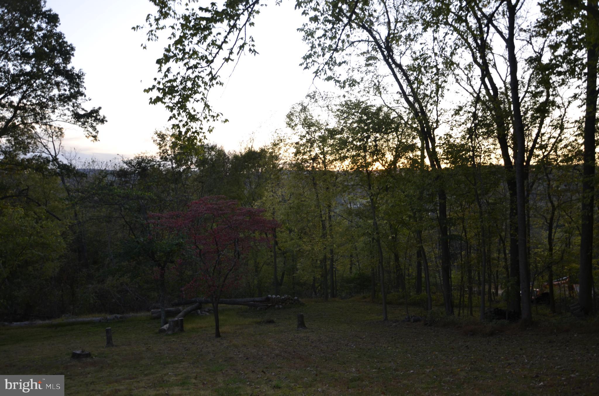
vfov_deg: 47.7
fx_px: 448
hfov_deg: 67.5
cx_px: 300
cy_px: 198
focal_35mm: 27
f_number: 3.5
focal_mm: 18
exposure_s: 1/60
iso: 100
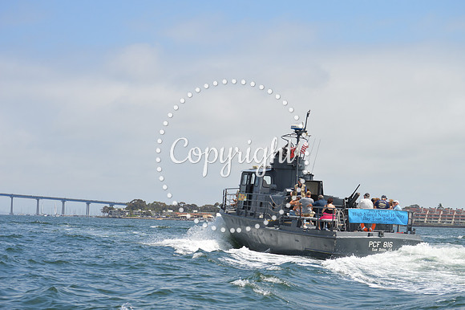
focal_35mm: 82
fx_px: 1065
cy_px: 155
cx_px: 232
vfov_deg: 16.5
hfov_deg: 24.6
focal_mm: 55
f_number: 9
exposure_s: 1/320
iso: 100
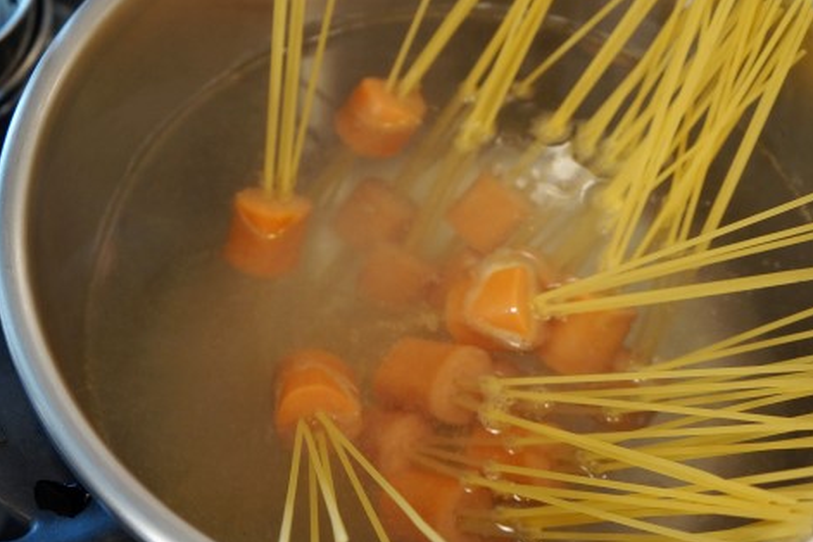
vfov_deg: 26.2
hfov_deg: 38.4
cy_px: 259
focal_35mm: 52
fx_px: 1166
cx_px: 458
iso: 800
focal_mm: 27
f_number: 4
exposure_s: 1/60
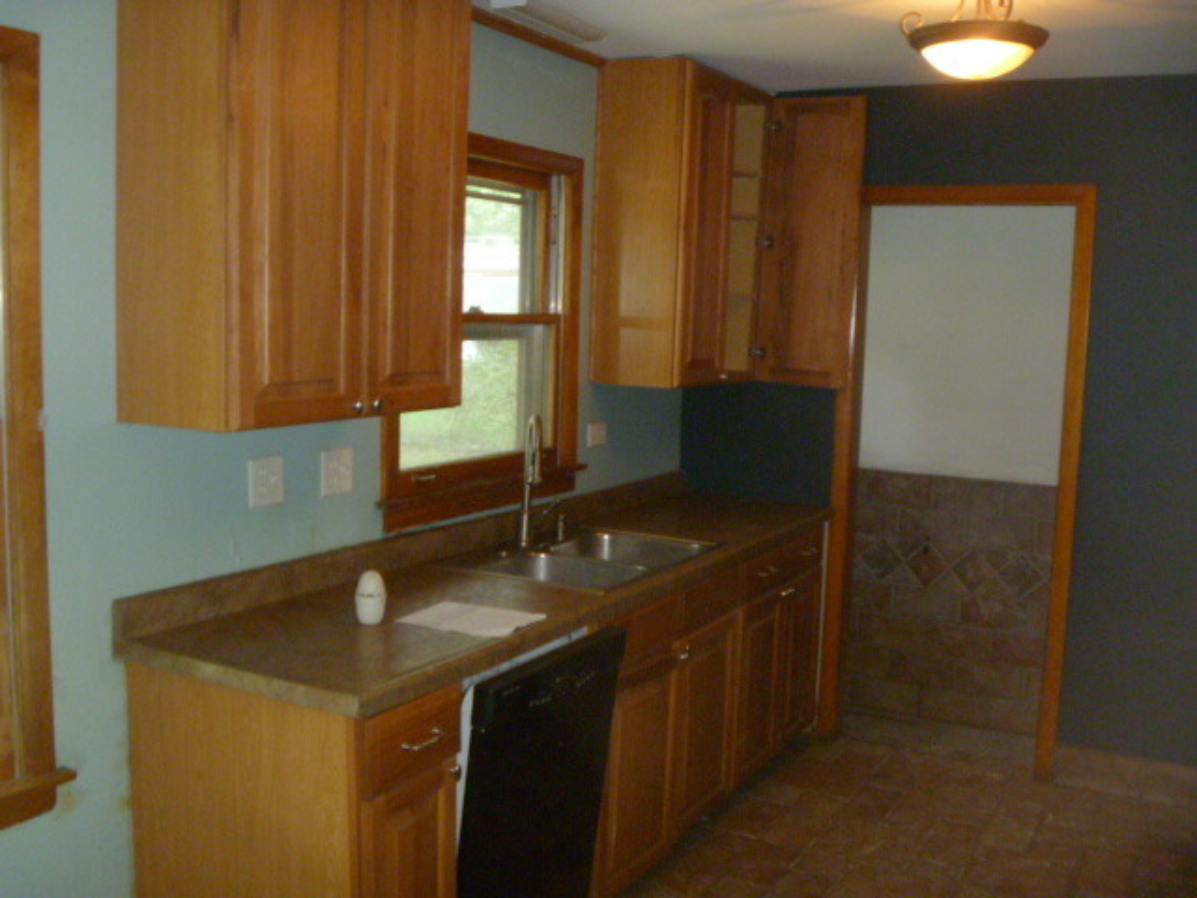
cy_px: 449
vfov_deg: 40.7
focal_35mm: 35
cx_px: 598
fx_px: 1210
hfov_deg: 52.6
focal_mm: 6.3
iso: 400
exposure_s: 1/30
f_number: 3.5
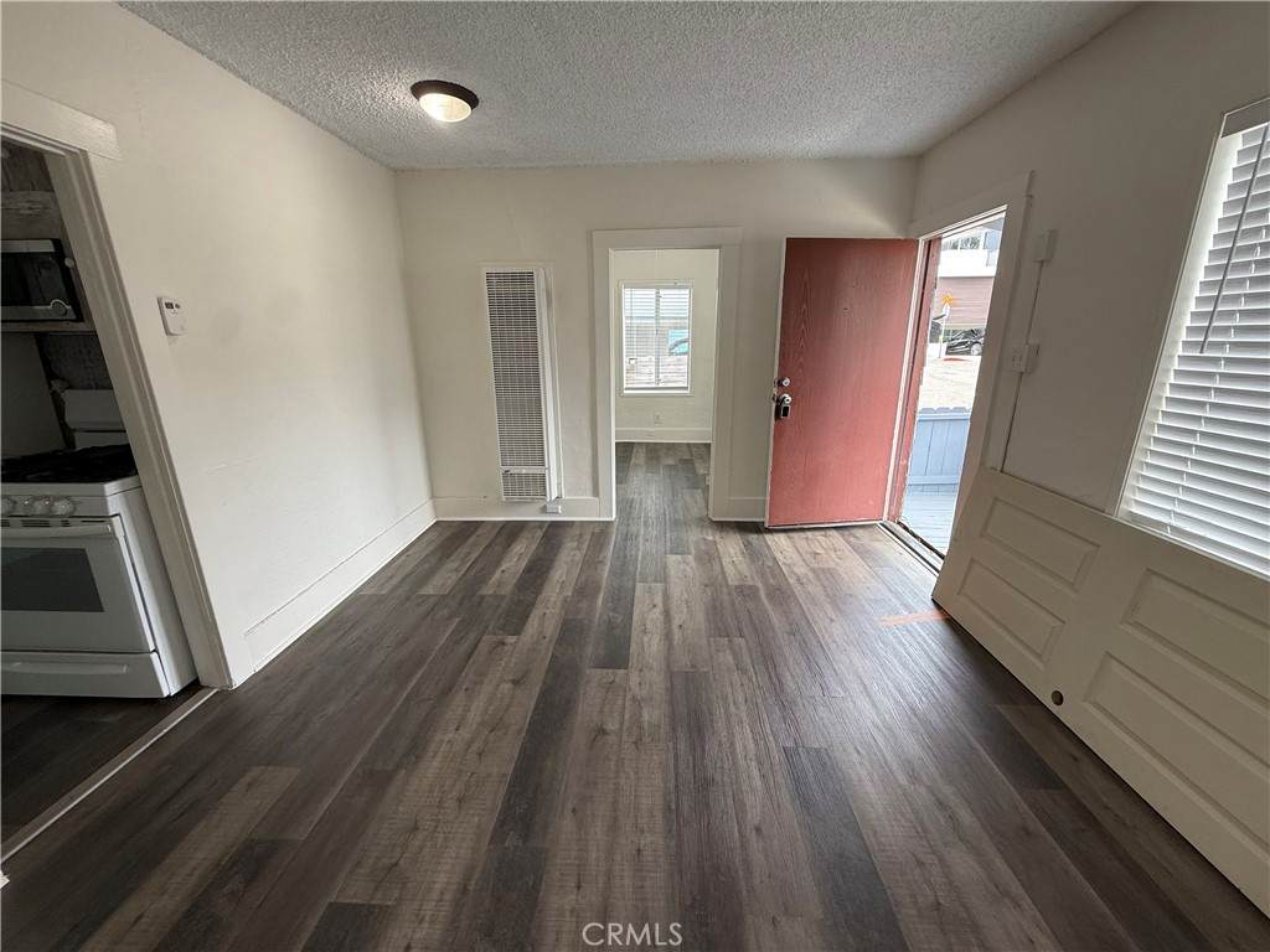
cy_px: 476
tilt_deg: -15.0
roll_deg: +0.1
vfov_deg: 85.7
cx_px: 635
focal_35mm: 14
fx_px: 514
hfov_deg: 102.1
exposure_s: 1/120
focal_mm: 2.22
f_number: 2.2
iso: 80
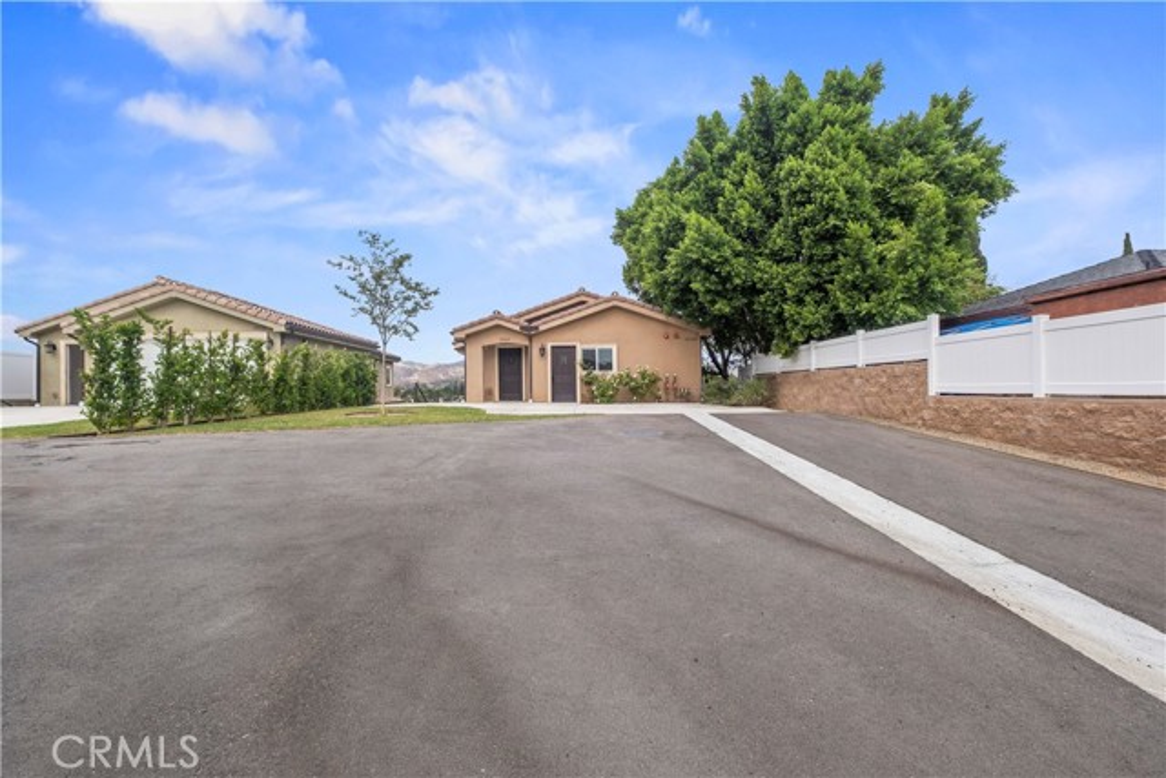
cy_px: 389
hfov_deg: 100.4
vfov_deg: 77.4
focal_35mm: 15
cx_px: 583
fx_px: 486
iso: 250
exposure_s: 1/480
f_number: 5.6
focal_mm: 10
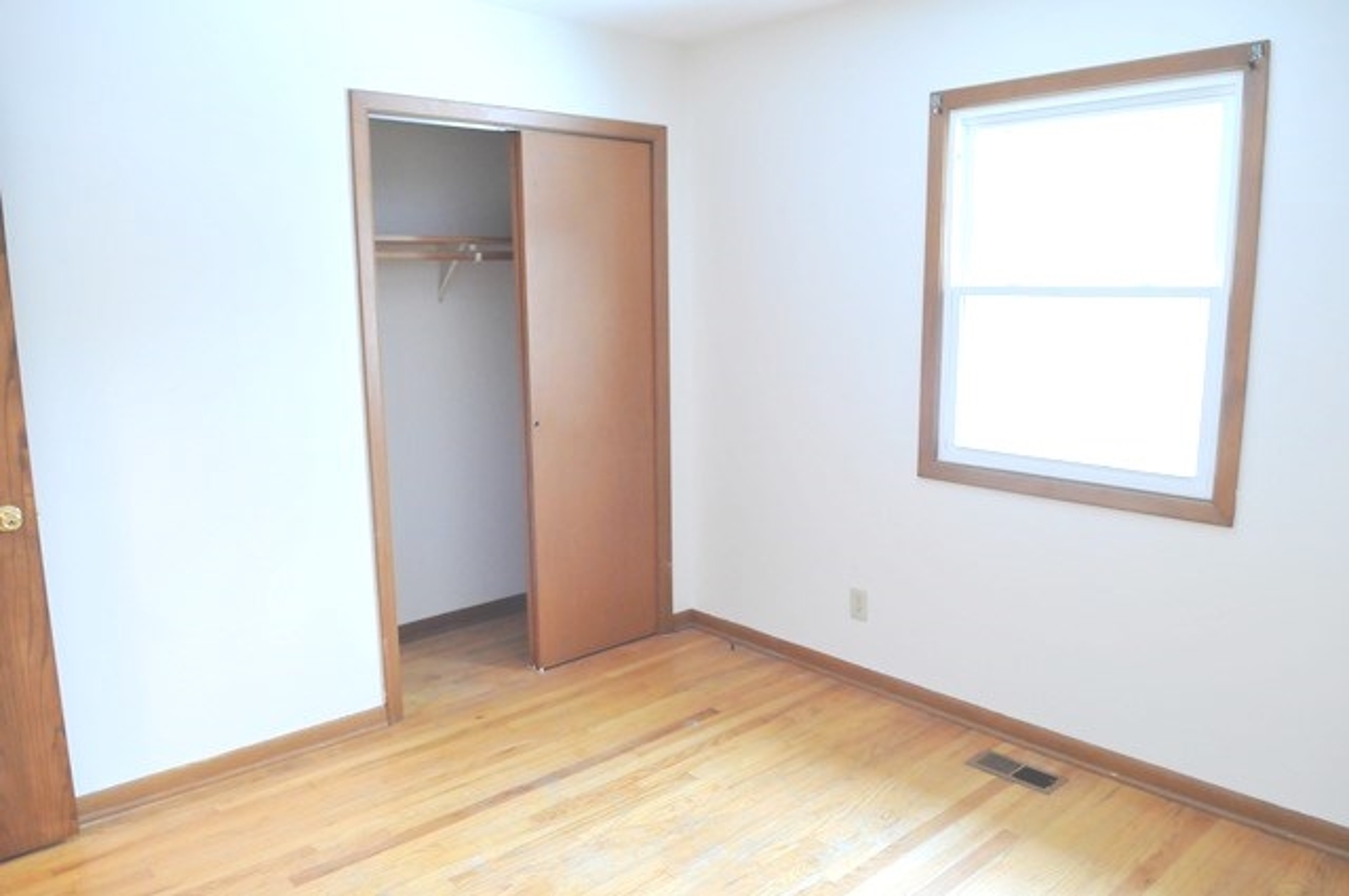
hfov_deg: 70.5
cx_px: 674
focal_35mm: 26
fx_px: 954
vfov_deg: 50.3
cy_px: 448
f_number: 5
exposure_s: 1/25
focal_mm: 17
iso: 1600
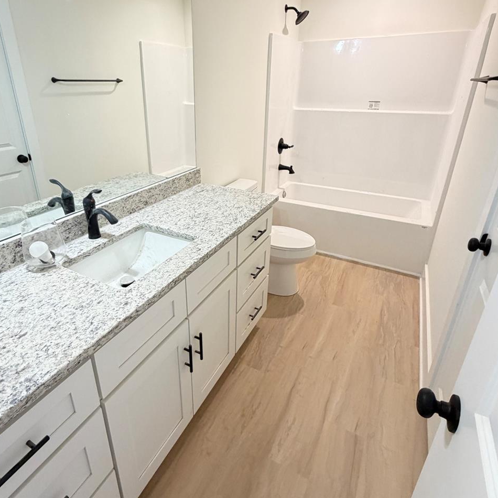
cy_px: 222
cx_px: 220
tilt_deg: -22.3
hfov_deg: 74.6
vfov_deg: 74.6
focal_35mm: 20
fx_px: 326
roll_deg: +0.0
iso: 400
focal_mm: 2.22
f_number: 2.2
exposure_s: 1/60
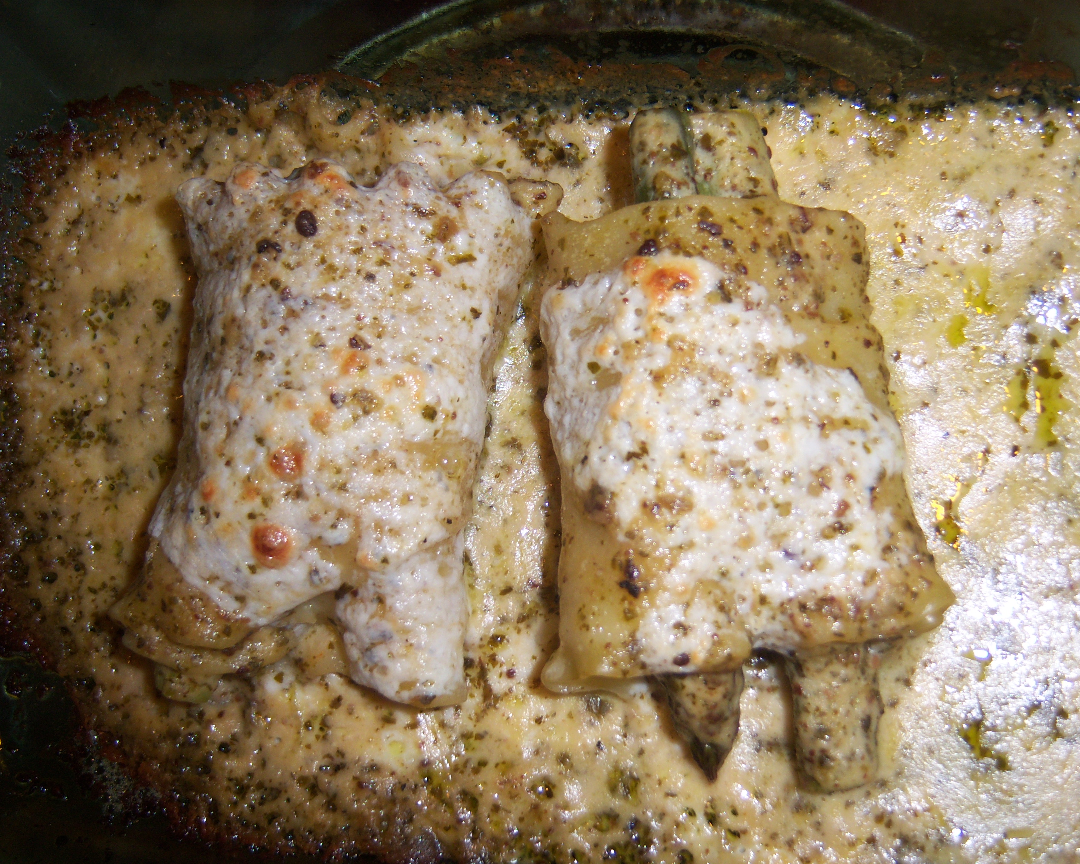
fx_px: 1343
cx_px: 564
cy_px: 454
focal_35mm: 42
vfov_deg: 35.7
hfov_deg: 43.8
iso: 80
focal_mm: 7.5
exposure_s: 1/60
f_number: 2.8
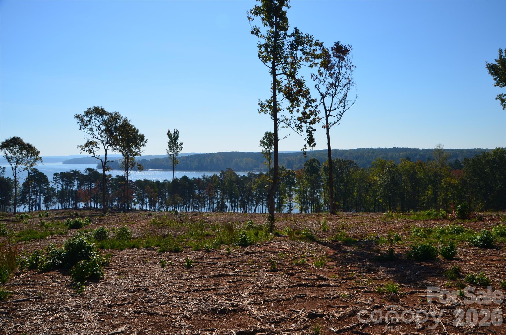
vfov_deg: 47.7
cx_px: 253
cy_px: 168
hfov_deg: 67.5
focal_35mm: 27
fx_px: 379
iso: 100
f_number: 13
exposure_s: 1/200
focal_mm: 18
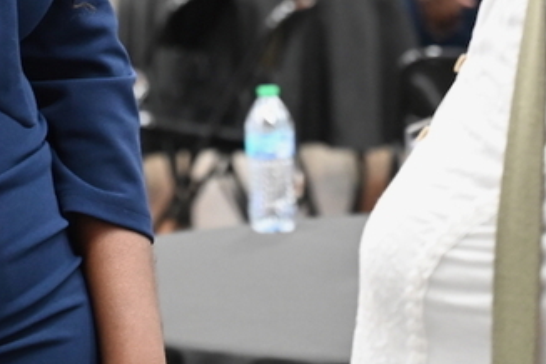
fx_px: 2942
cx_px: 75
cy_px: -197
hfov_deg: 10.6
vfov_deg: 7.0
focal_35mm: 194
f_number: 4
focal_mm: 62
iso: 3200
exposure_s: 1/60
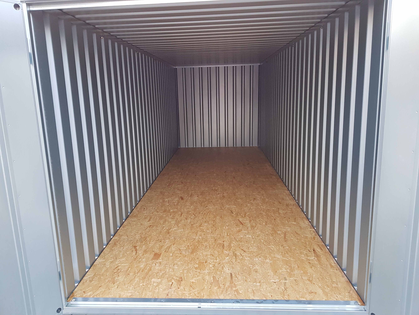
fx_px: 315
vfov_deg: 53.1
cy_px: 158
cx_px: 210
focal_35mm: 26
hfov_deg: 67.3
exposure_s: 1/60
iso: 200
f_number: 1.7
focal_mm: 4.2
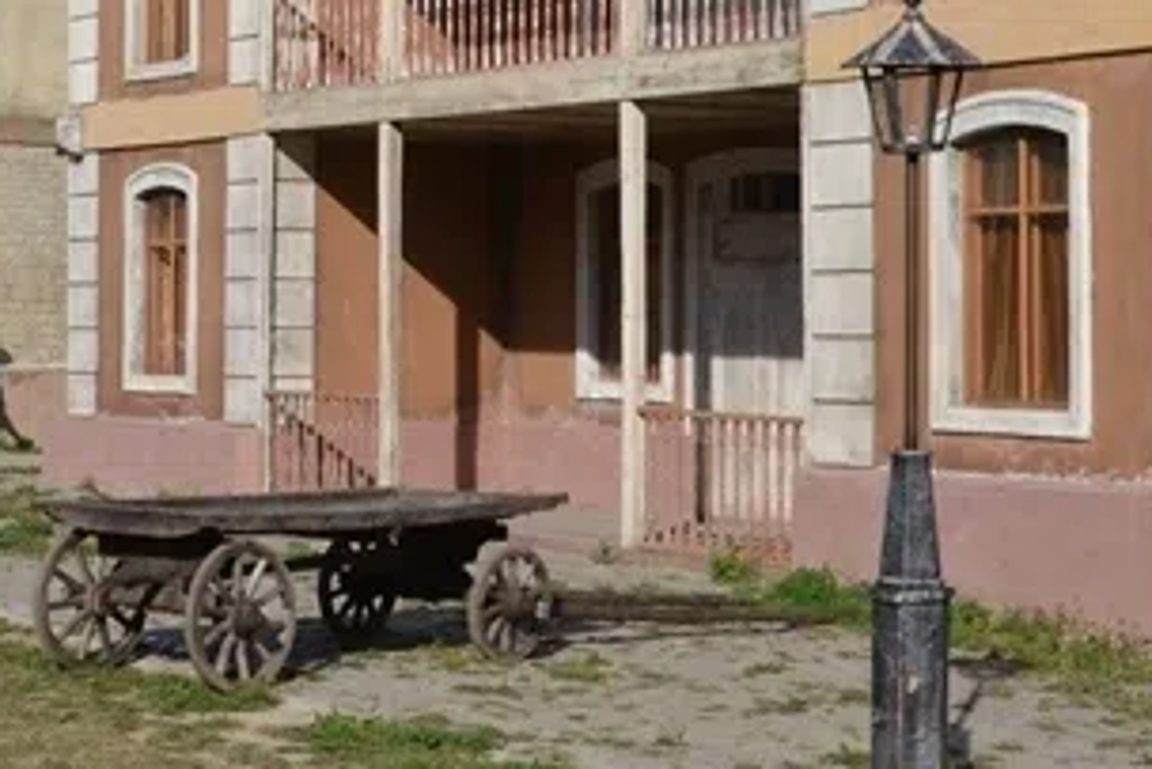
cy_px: 47
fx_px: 2913
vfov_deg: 14.8
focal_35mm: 91
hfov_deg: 22.2
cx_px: 356
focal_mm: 18
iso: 200
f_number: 10
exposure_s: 1/400
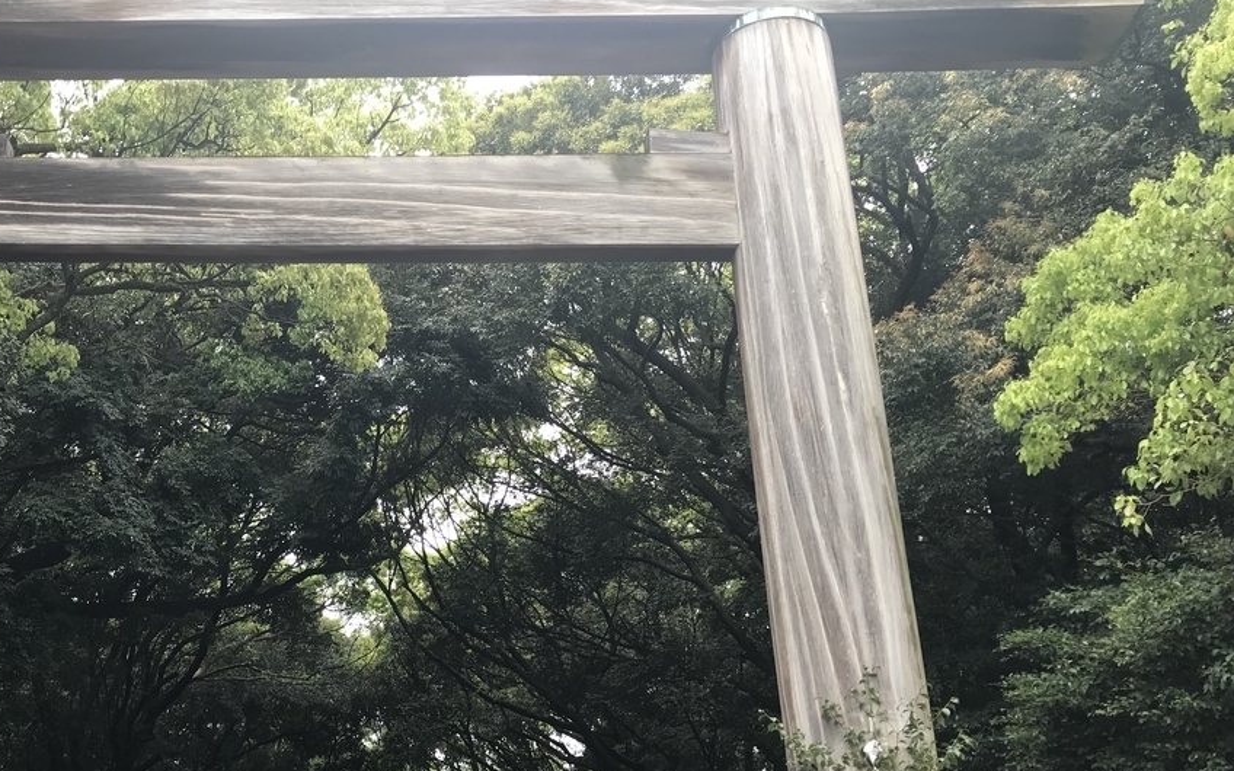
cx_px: 362
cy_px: 551
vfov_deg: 30.2
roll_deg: +0.3
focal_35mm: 42
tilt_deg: +21.5
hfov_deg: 46.1
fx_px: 1412
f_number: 1.8
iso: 25
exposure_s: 1/120
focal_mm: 3.99
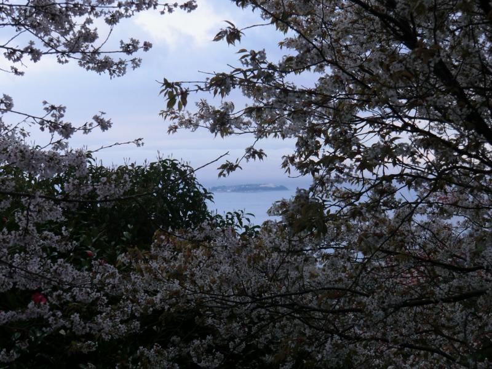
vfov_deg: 16.6
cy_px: 184
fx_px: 1265
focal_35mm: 89
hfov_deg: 22.0
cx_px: 246
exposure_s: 1/80
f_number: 4.8
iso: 100
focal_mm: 16
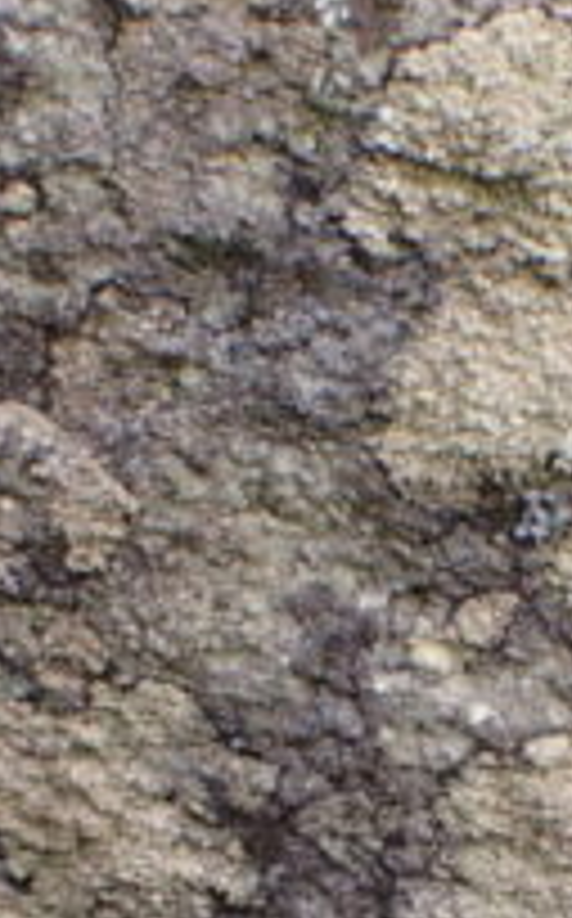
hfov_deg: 13.0
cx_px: 459
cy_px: 891
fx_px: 2501
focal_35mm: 100
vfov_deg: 20.2
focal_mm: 5.5
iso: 200
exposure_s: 1/125
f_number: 3.2
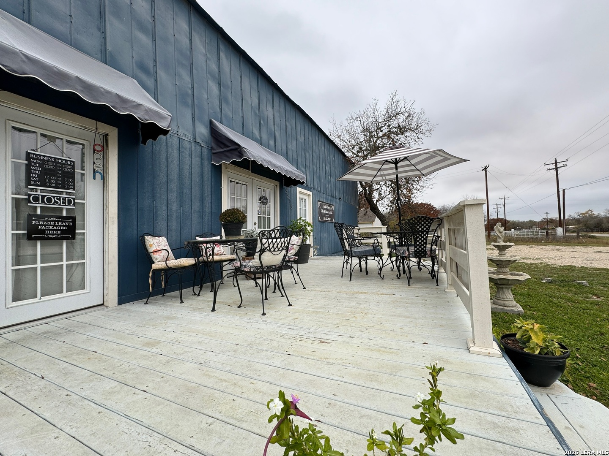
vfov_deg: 85.7
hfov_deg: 102.1
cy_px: 228
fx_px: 246
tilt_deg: +1.3
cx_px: 304
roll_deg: +1.8
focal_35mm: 14
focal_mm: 2.22
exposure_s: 1/340
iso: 40
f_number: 2.2
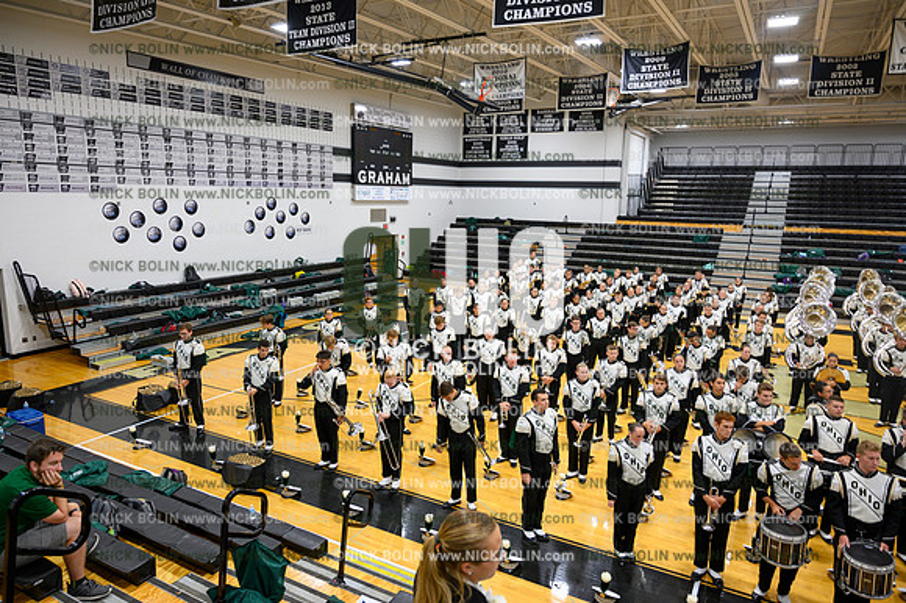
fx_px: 604
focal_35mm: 24
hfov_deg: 73.8
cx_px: 453
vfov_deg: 53.1
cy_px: 302
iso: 800
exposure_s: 1/50
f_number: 4.5
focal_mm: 24
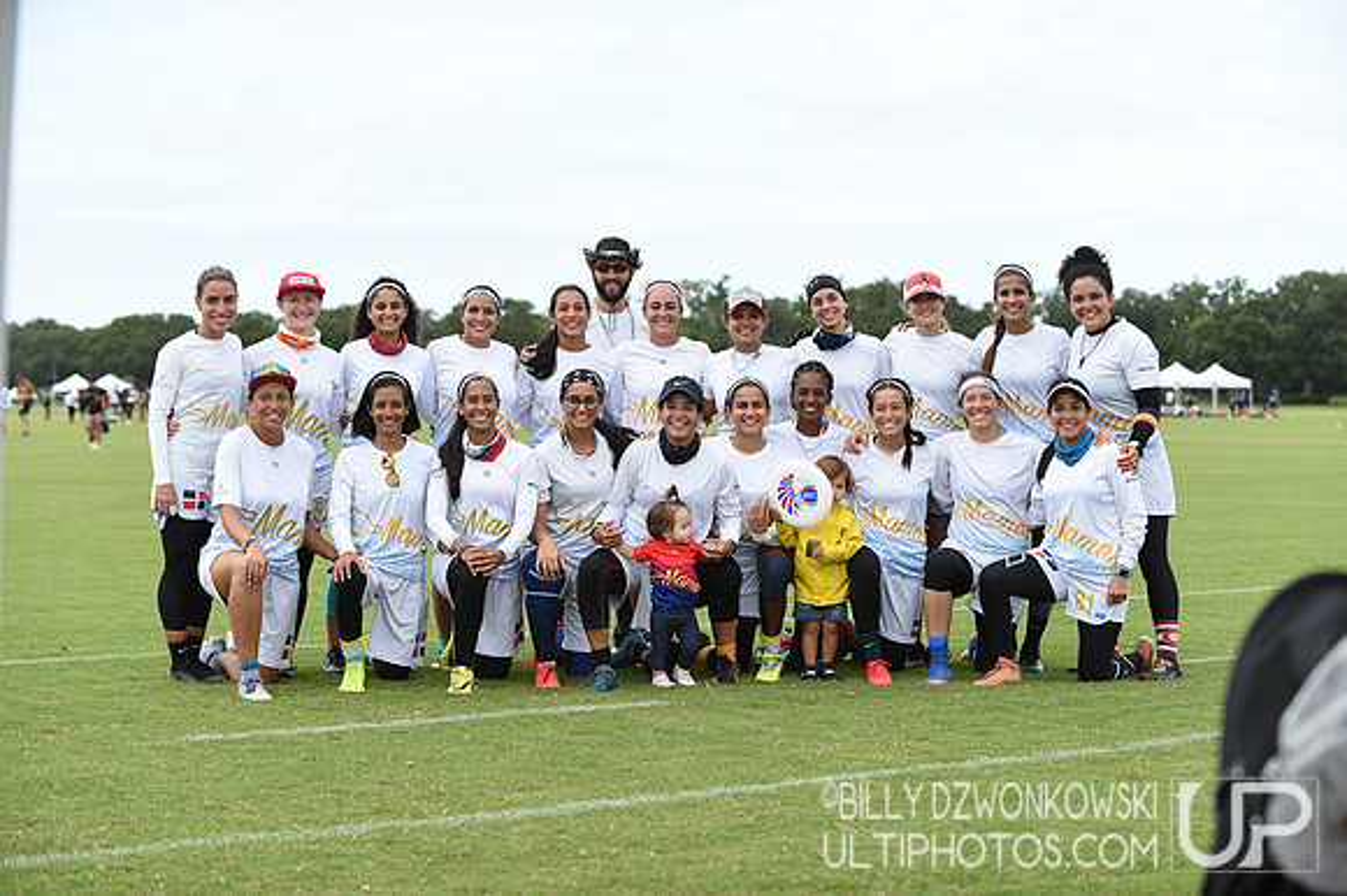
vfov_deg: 18.2
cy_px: 448
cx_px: 674
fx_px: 2805
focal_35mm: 75
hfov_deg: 27.0
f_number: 4.5
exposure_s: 1/400
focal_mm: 75
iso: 100
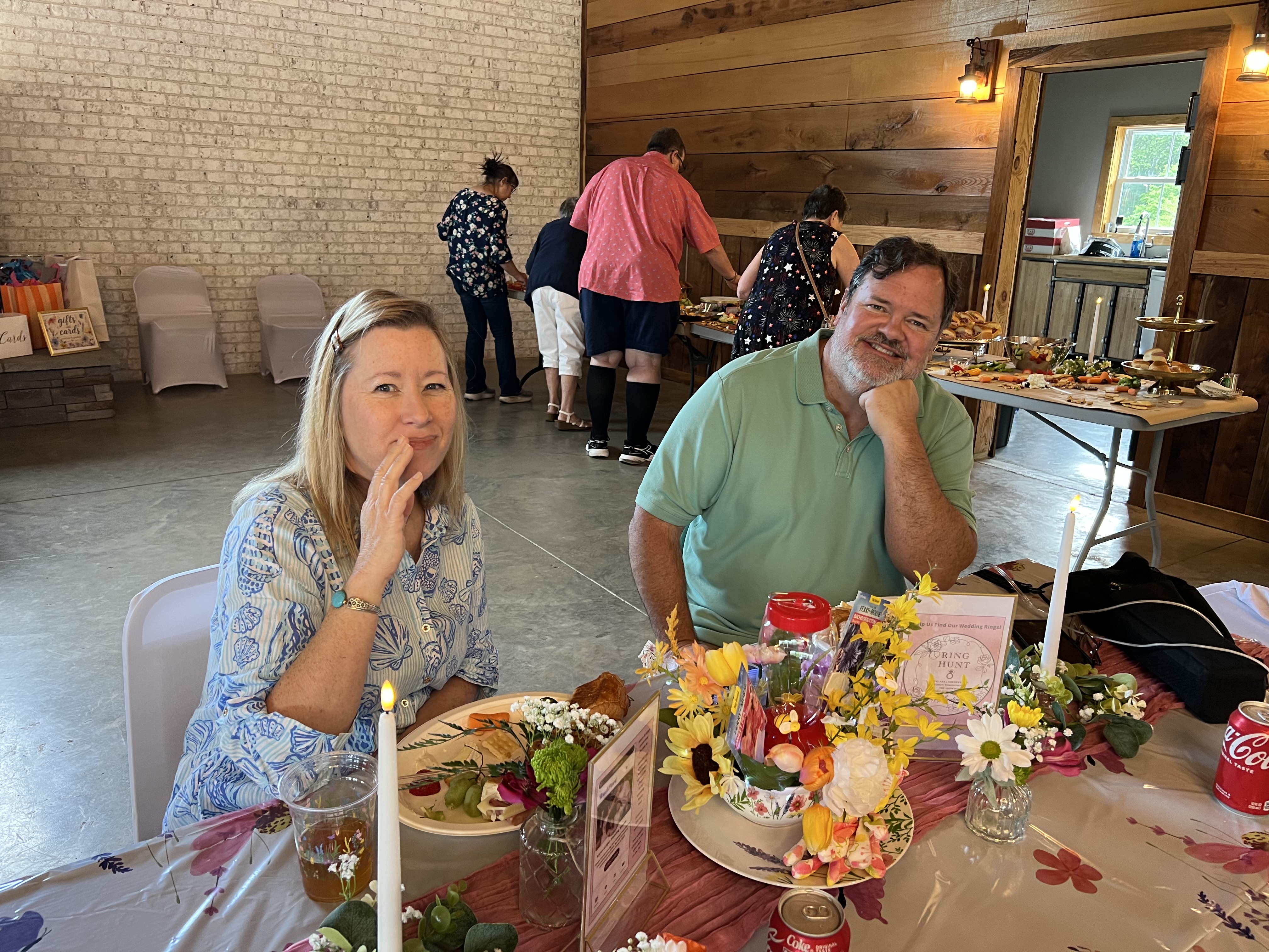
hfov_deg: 67.3
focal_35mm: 26
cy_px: 476
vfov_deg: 53.1
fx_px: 953
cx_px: 634
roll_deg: -2.1
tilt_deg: -16.3
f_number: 1.5
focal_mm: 5.7
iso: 160
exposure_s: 1/60
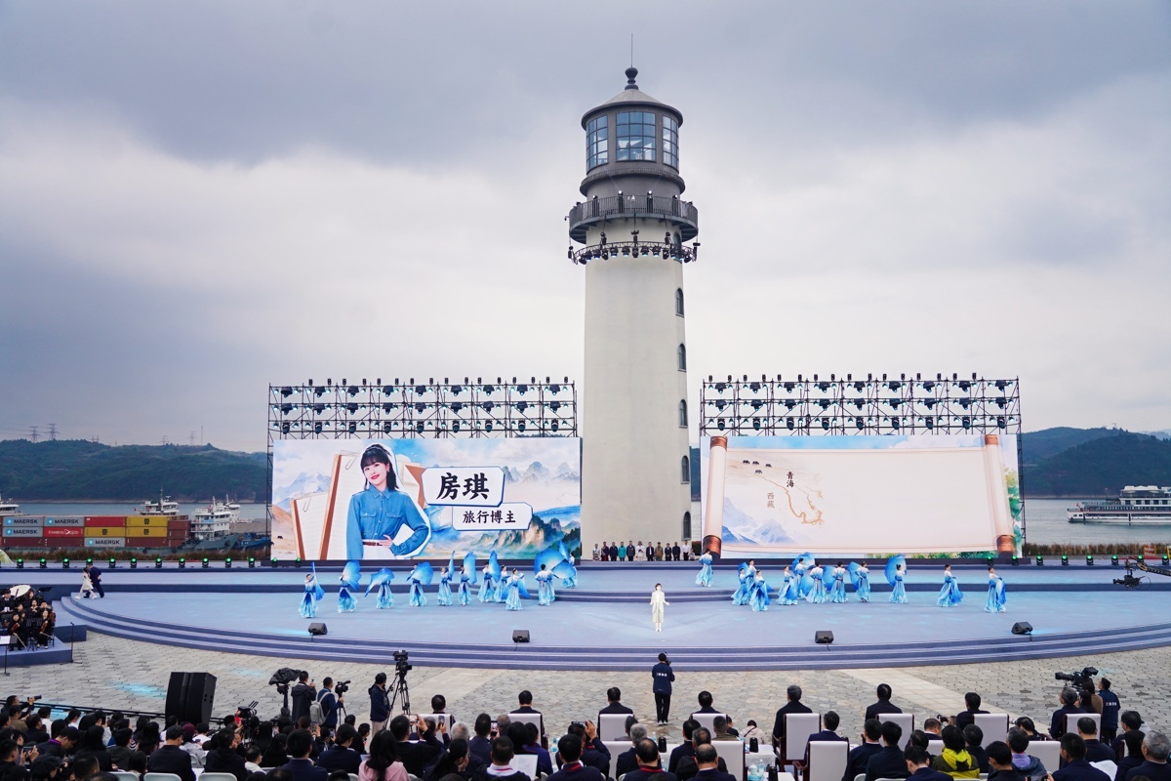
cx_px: 586
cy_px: 390
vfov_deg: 45.0
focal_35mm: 29
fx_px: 943
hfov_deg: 63.7
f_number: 4
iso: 500
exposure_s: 1/400
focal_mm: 29
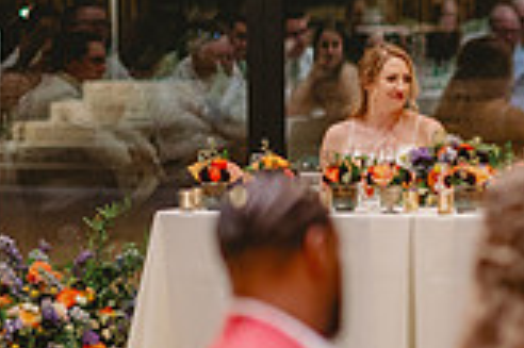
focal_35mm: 302
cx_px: 840
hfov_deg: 6.7
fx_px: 4391
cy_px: 299
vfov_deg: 4.5
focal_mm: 85
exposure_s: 1/160
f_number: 1.8
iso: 2000
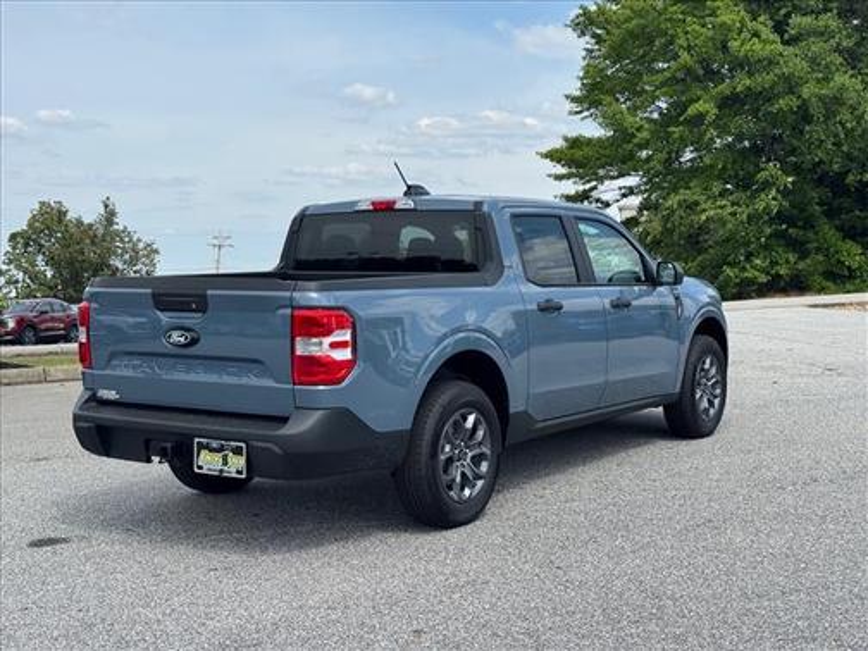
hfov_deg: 39.7
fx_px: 1204
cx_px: 434
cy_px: 326
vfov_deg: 30.3
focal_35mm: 48
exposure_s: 1/4975
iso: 64
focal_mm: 6.76
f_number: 1.78
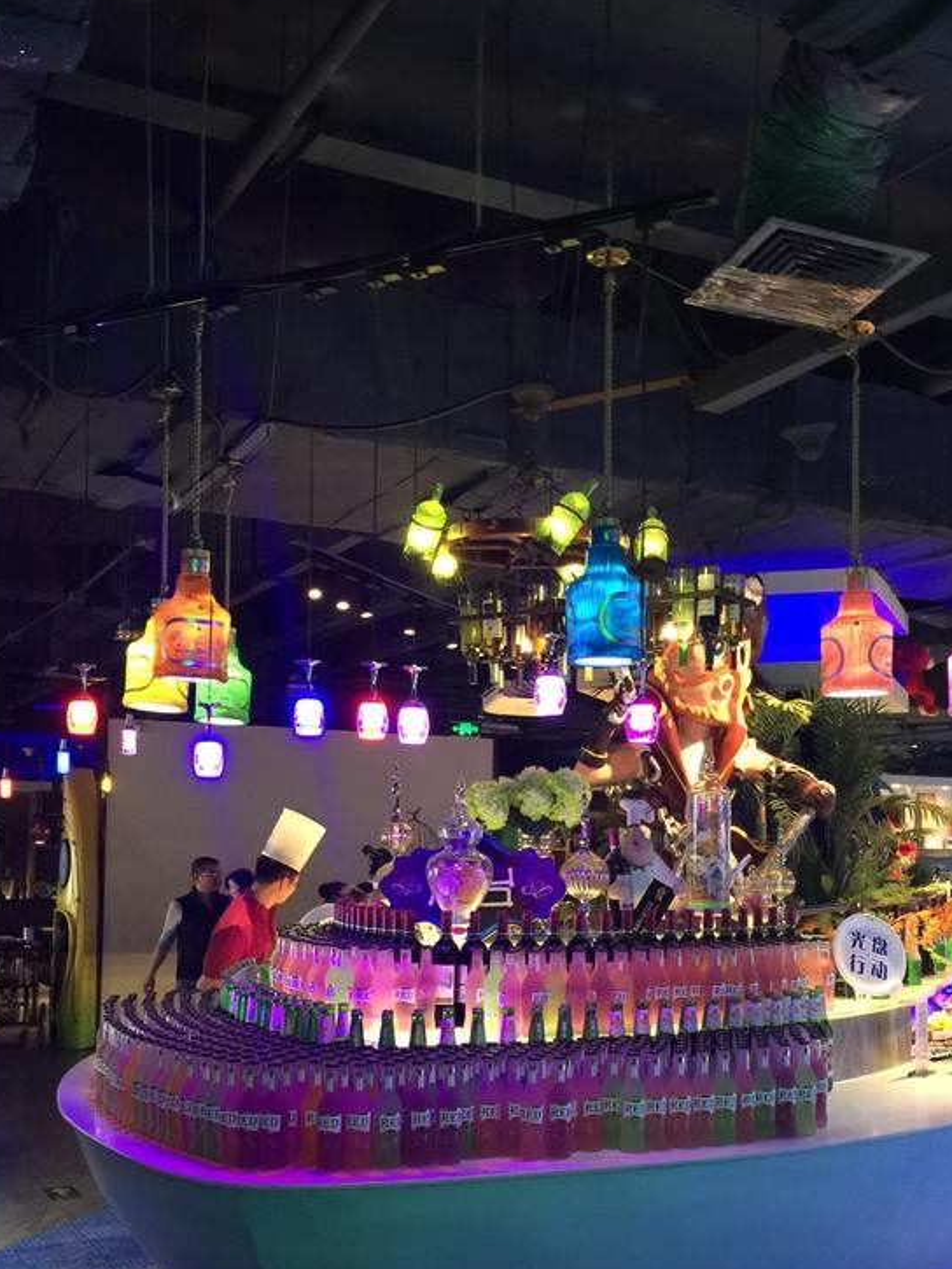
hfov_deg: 35.8
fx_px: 1466
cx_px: 578
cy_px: 819
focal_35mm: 40
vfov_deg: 46.2
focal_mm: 4.15
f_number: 2.2
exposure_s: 1/10
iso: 100
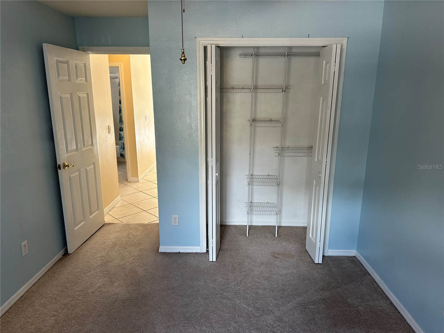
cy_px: 166
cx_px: 222
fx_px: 308
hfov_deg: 71.6
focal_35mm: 24
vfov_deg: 56.8
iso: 125
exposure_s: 1/120
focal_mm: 6.86
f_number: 1.78
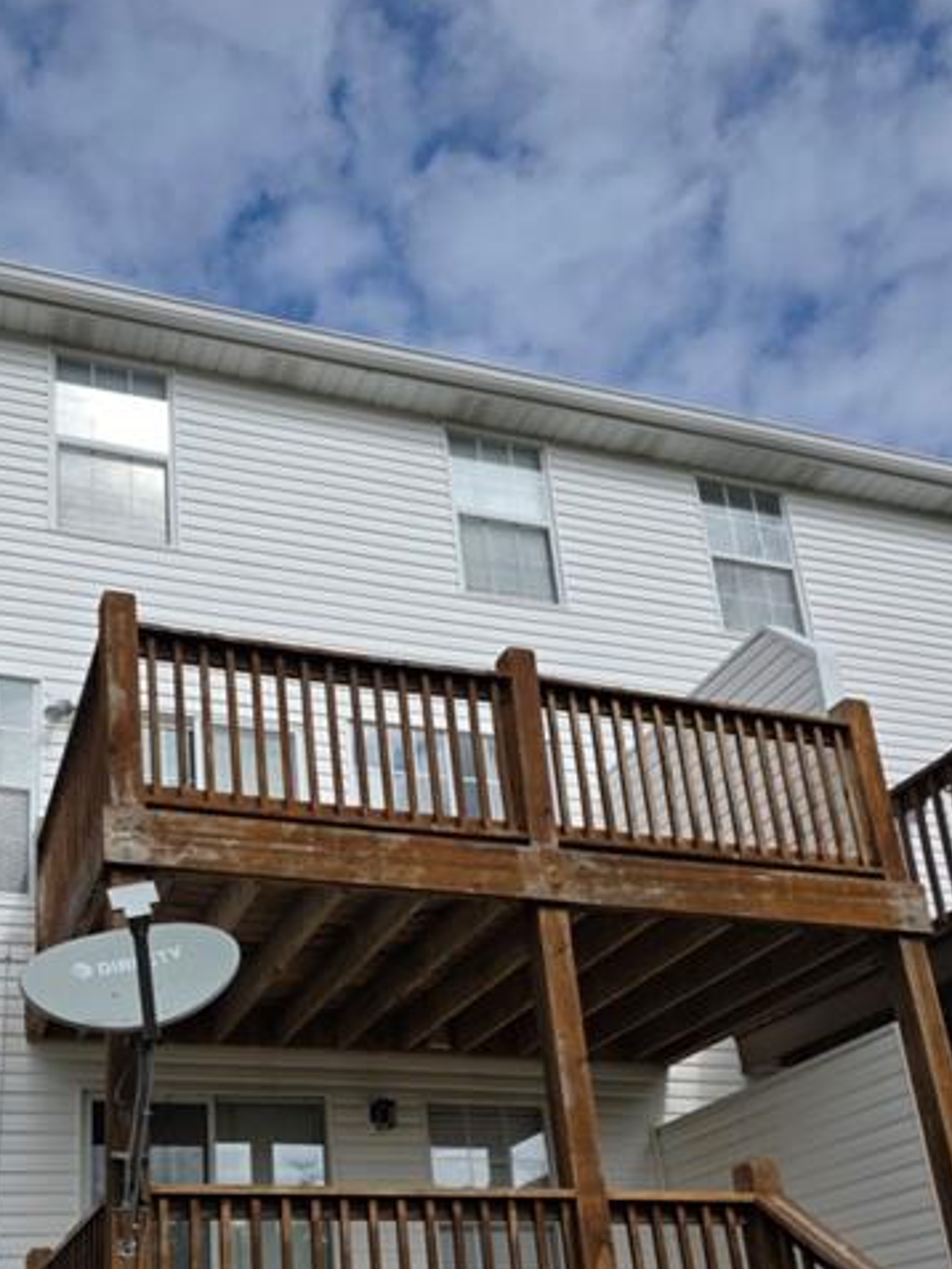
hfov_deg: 38.0
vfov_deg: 48.3
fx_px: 1356
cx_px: 282
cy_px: 944
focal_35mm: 37
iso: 64
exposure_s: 1/7944
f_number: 1.7
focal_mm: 6.3
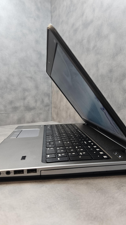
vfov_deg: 71.9
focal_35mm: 26
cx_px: 63
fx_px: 154
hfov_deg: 44.4
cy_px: 109
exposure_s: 1/100
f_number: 1.8
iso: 200
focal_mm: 5.4
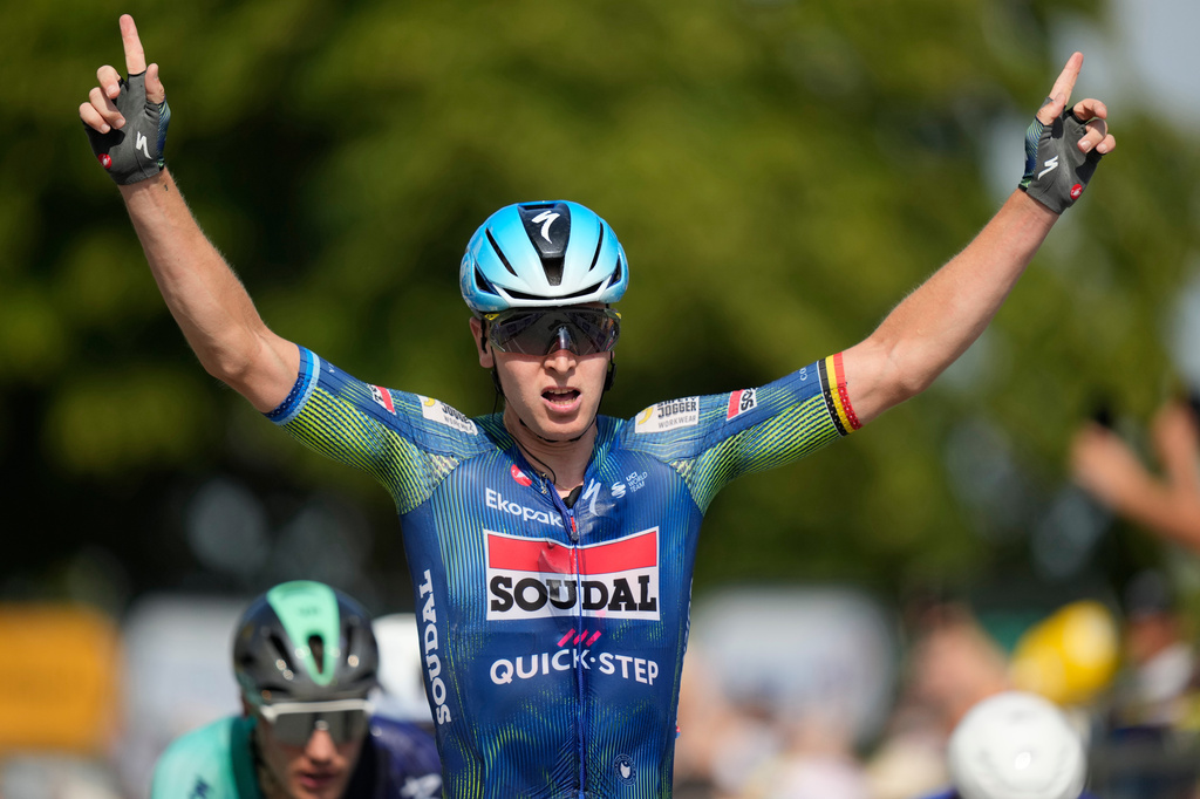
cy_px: 400
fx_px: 13328
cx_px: 600
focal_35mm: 400
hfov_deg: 5.2
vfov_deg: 3.4
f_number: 2.8
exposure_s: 1/12800
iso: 640
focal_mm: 400
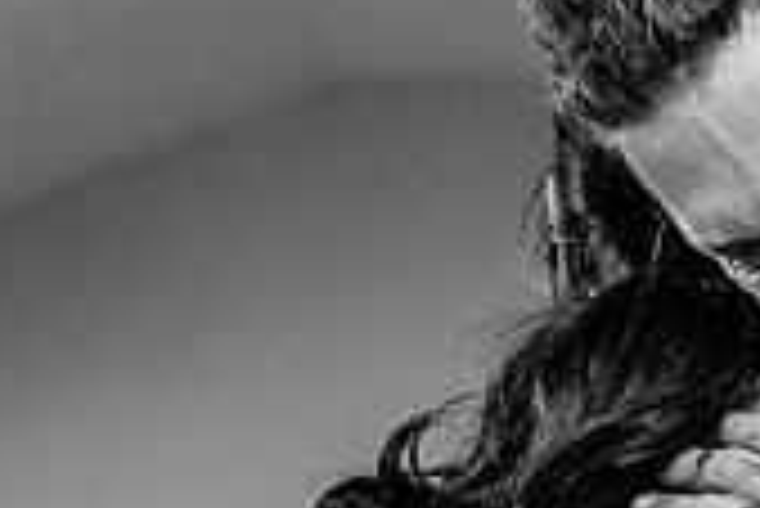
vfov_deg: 3.6
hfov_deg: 5.3
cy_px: 472
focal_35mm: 386
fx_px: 8156
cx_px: 901
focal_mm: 59
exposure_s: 1/250
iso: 2000
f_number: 4
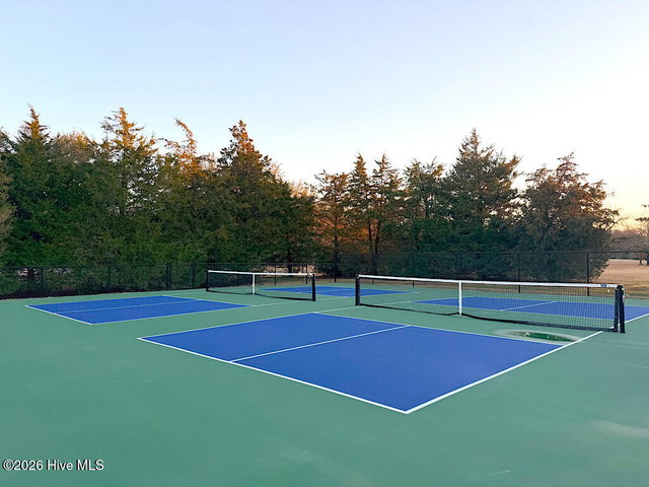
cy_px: 244
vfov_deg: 56.8
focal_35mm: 24
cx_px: 324
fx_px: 450
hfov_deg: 71.6
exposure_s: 1/494
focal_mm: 6.76
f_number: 1.78
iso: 80
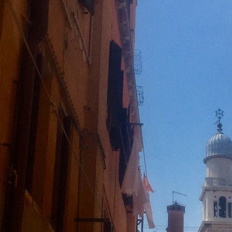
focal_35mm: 71
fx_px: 538
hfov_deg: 23.6
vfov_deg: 23.6
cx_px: 211
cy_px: 210
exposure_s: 1/2083
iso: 32
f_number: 2.2
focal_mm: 4.15
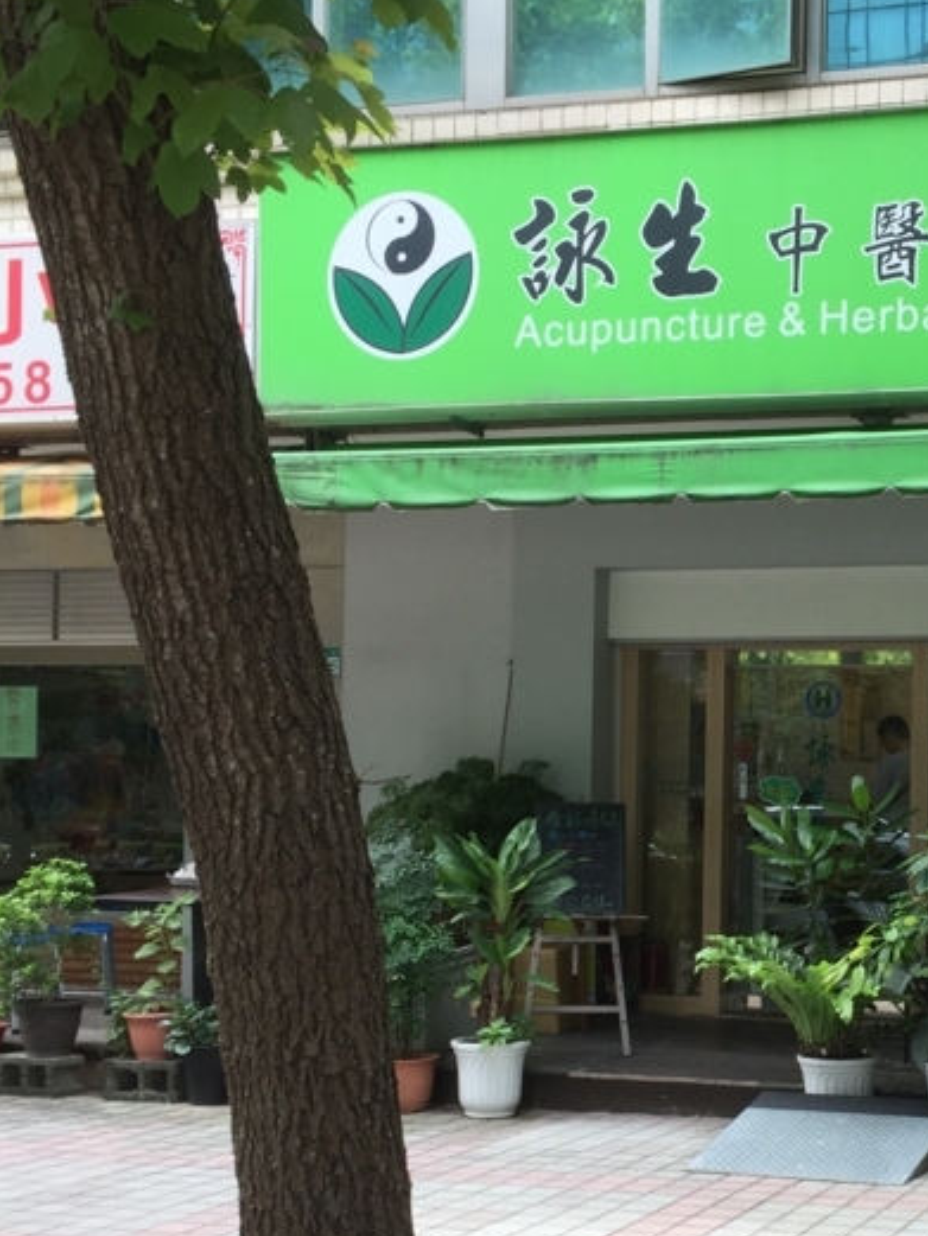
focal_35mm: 57
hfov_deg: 24.6
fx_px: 2037
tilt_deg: +2.1
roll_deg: -1.1
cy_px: 849
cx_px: 904
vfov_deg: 33.4
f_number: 2.2
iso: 32
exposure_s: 1/255
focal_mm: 4.15
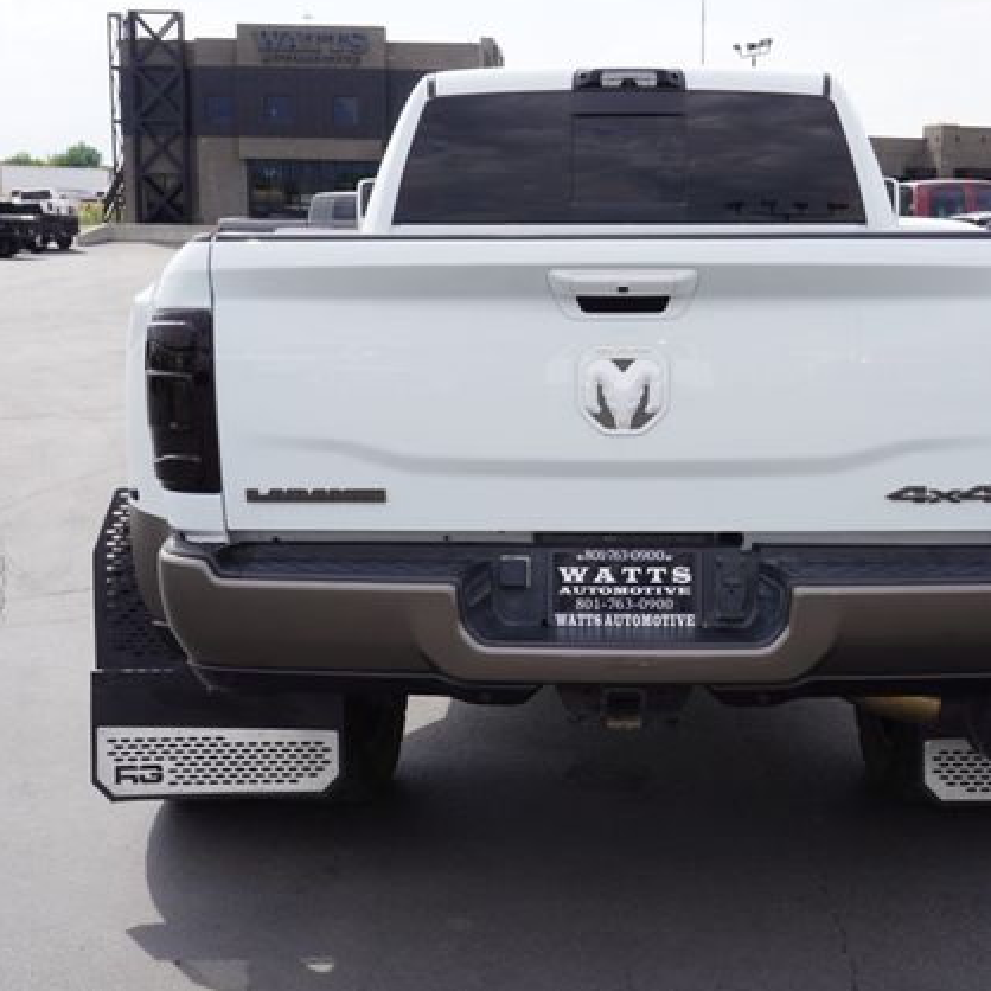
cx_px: 600
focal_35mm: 43
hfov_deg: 39.0
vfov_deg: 39.2
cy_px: 491
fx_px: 1393
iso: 100
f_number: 7.1
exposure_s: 1/200
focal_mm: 22
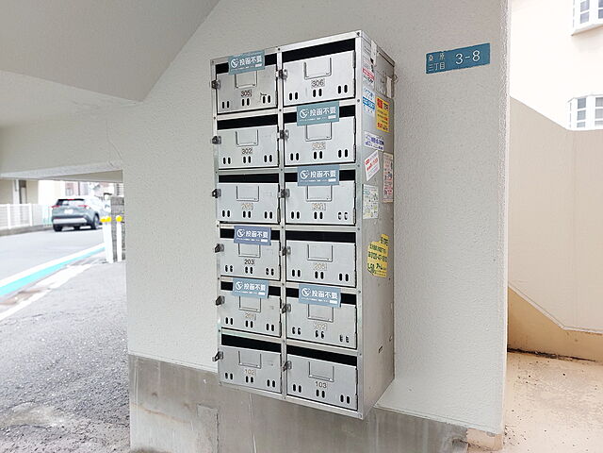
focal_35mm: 24
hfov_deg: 71.6
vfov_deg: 56.8
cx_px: 302
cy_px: 226
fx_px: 418
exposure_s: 1/184
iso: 25
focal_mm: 5.23
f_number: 1.8
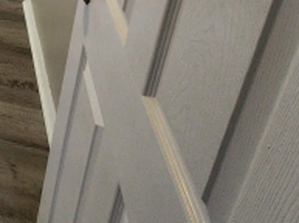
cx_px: -156
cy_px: -136
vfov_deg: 23.5
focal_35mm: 45
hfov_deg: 27.7
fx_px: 388
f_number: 2.2
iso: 160
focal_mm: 2.2
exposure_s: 1/60
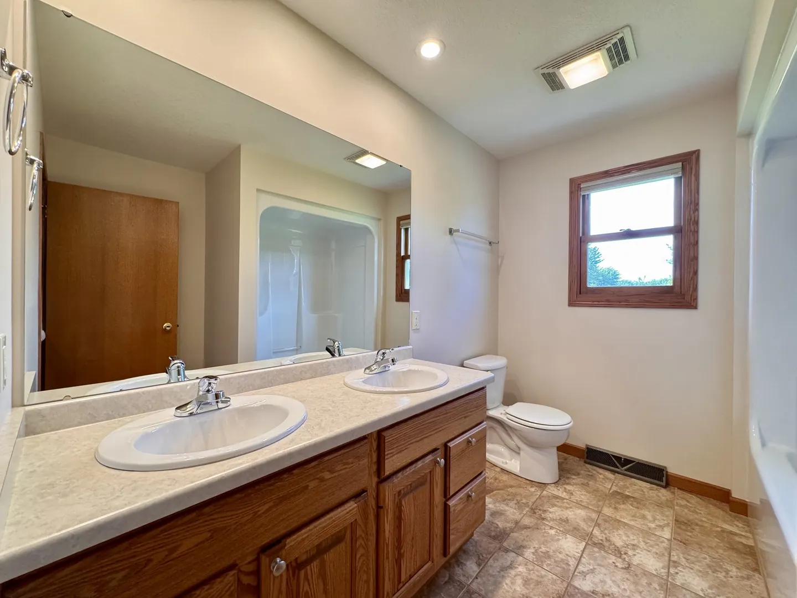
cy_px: 299
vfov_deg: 85.7
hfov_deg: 102.1
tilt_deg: +0.0
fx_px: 322
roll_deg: -1.4
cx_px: 398
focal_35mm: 14
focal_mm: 2.22
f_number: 2.2
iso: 250
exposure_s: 1/120
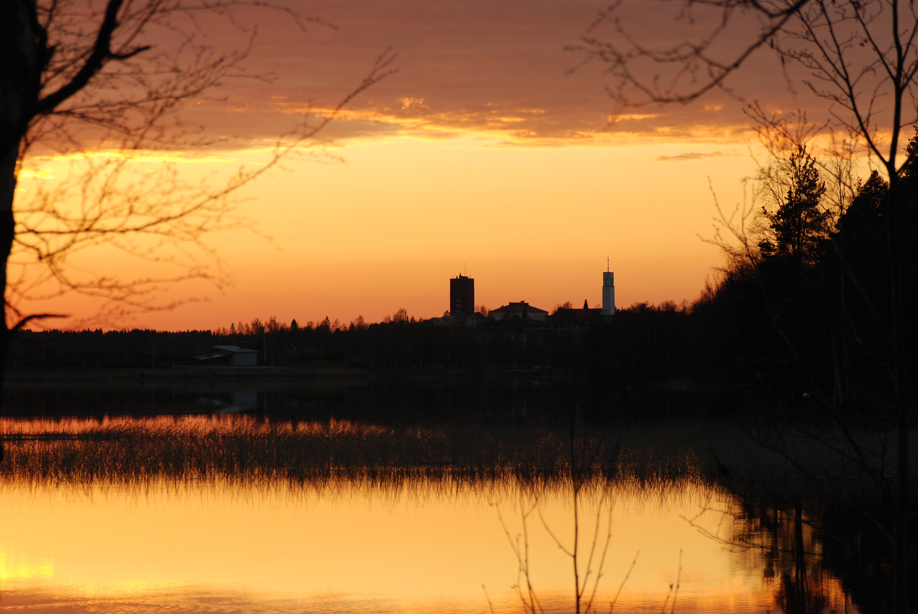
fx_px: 4021
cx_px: 459
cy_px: 307
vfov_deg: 8.7
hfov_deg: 13.0
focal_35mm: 158
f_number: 6.3
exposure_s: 1/250
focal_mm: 105
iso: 400
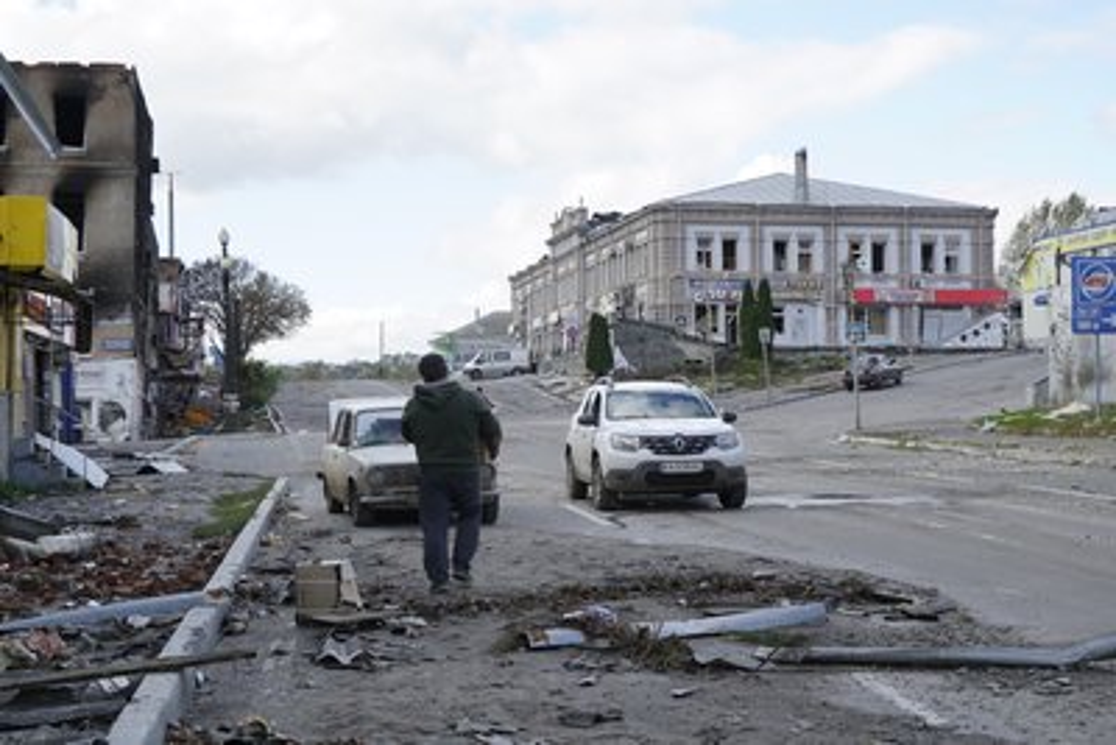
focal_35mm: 45
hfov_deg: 43.6
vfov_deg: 29.9
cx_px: 558
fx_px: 1395
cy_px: 372
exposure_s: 1/100
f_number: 9
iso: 100
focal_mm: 45
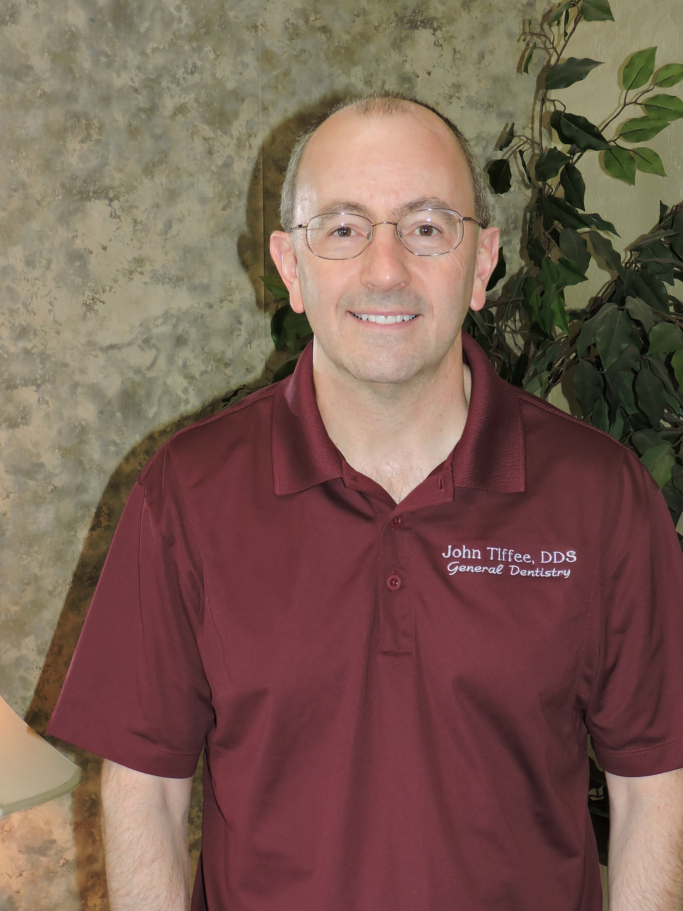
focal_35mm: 66
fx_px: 1736
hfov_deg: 22.2
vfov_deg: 29.4
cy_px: 515
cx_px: 389
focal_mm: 9.8
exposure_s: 1/30
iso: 200
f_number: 3.7
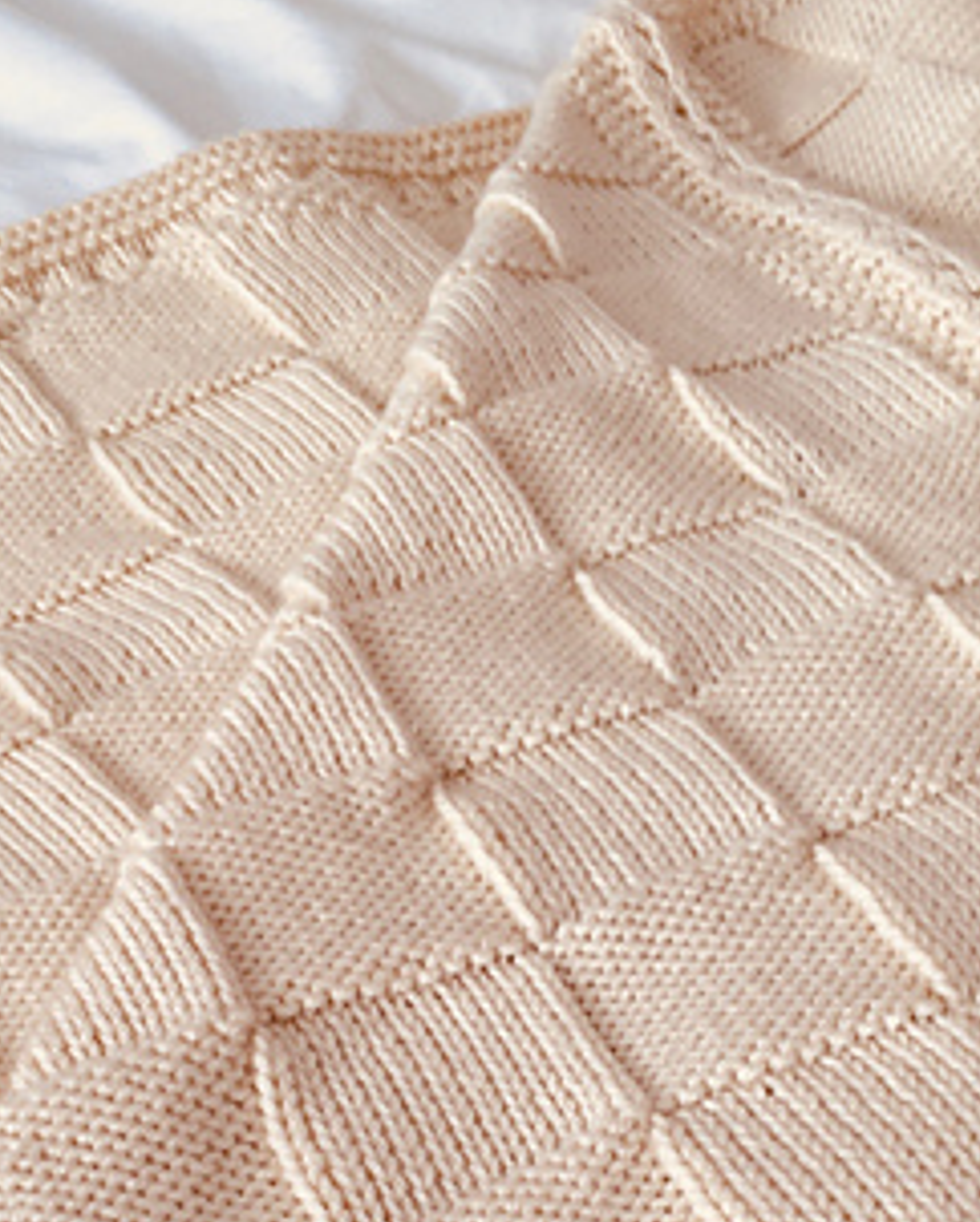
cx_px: 498
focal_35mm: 60
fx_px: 2173
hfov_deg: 25.4
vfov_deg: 30.2
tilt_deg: -46.4
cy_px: 1084
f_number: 2.2
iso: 25
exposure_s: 1/100
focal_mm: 4.15
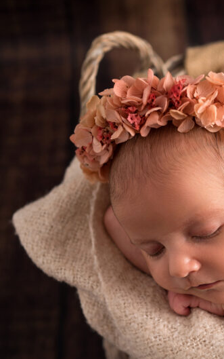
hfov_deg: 18.6
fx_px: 673
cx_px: 195
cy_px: 214
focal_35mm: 69
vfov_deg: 29.7
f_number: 3.5
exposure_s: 1/125
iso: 100
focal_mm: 35
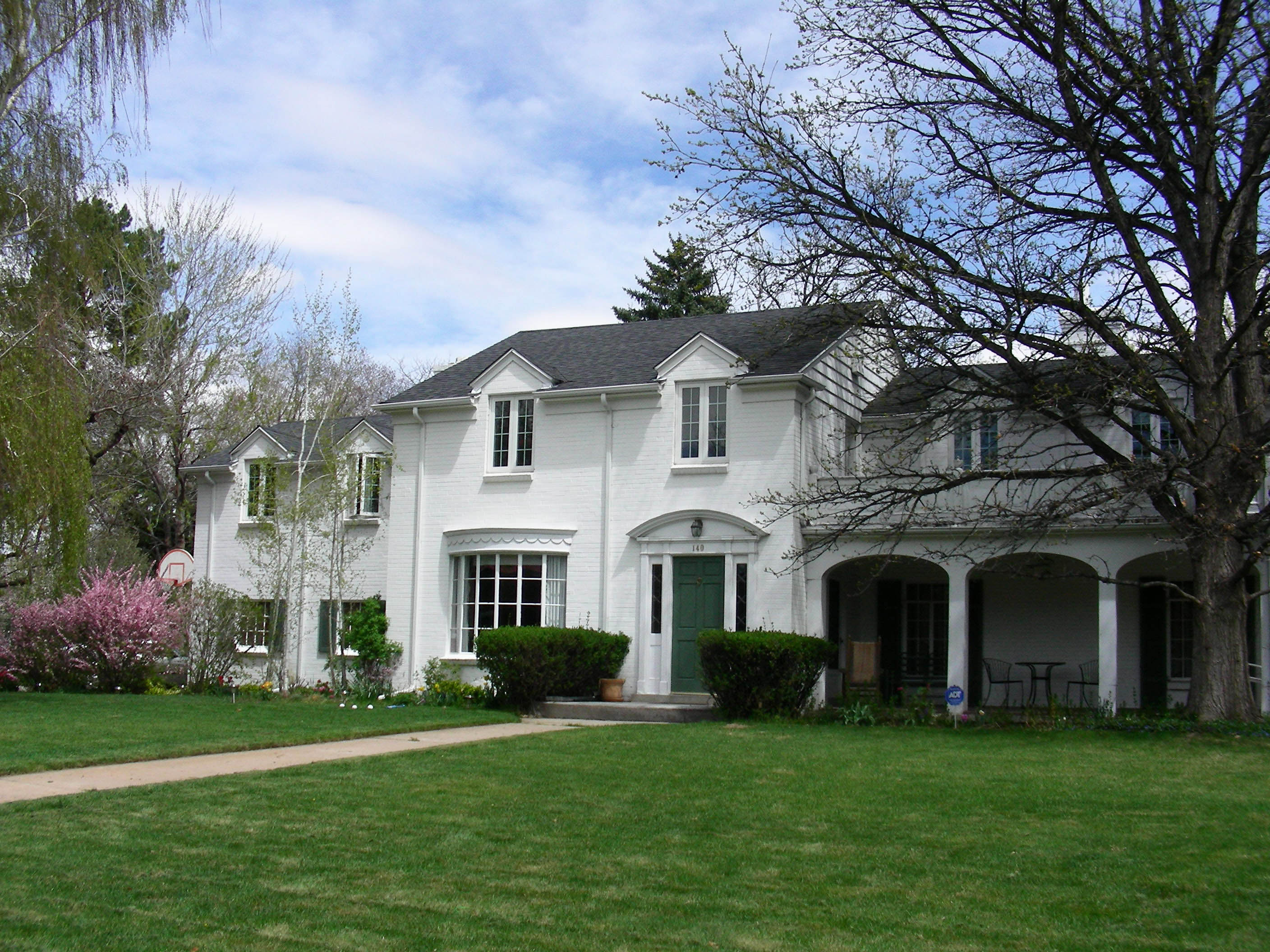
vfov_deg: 37.7
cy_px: 476
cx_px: 635
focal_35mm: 38
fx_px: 1394
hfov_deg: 49.0
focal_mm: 6.3
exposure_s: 1/732
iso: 50
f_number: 4
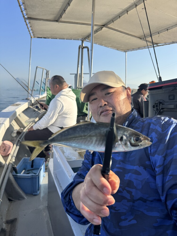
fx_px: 164
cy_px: 118
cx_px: 88
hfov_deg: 56.8
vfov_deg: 71.6
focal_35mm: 24
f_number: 1.78
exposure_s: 1/1721
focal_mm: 6.76
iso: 80
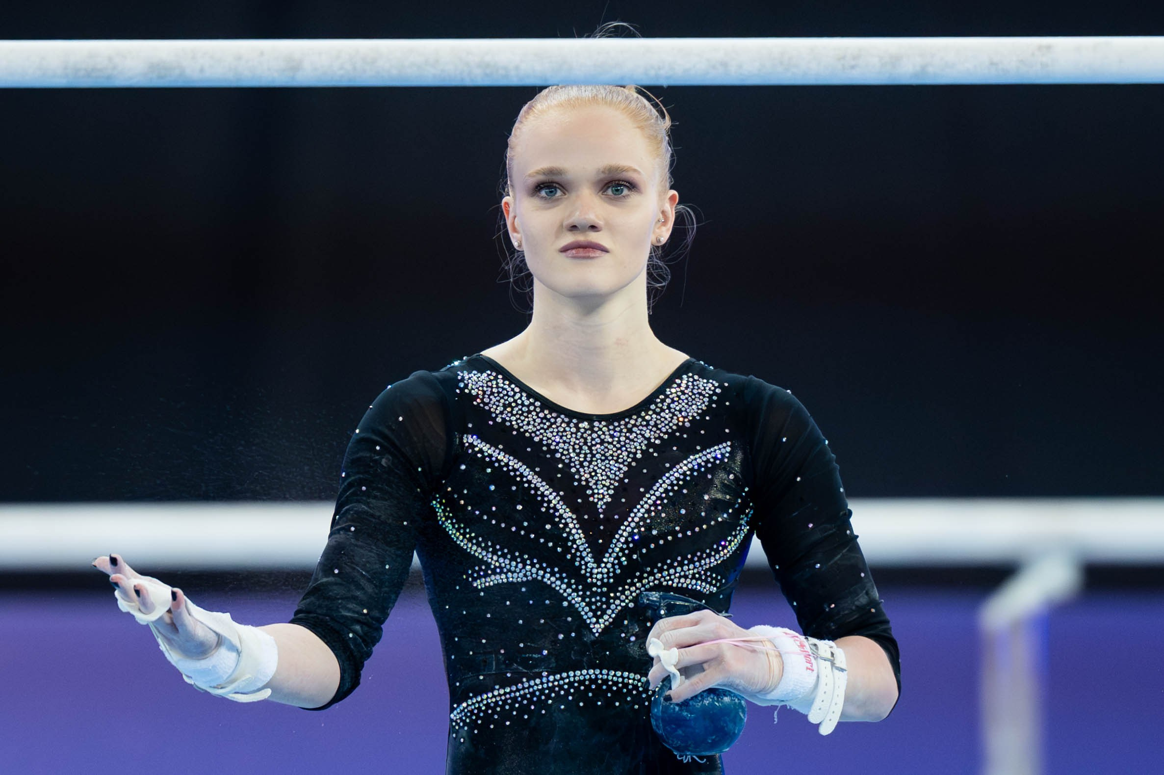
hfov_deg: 4.0
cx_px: 633
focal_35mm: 510
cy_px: 360
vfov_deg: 2.7
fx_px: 16468
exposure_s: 1/1000
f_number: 2.8
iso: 3600
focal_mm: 200
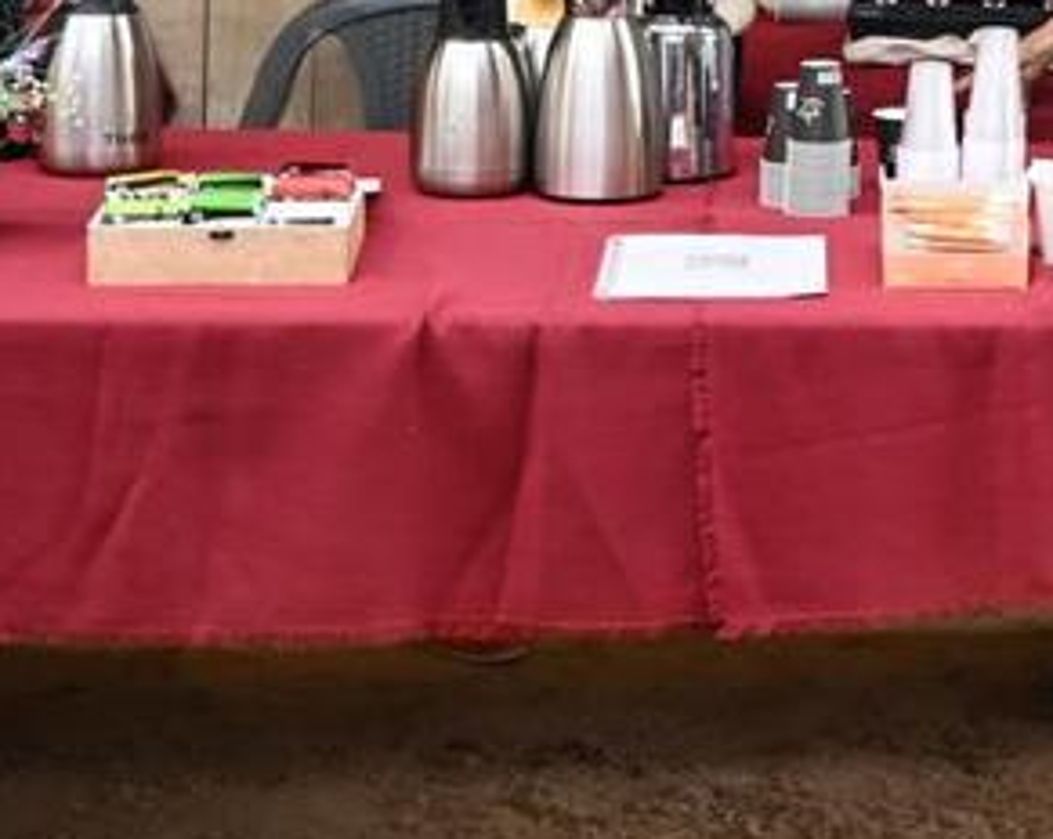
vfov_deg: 13.6
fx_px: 3486
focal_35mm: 112
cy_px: 27
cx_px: 1668
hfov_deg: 15.6
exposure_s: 1/60
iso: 1000
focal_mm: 35
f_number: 4
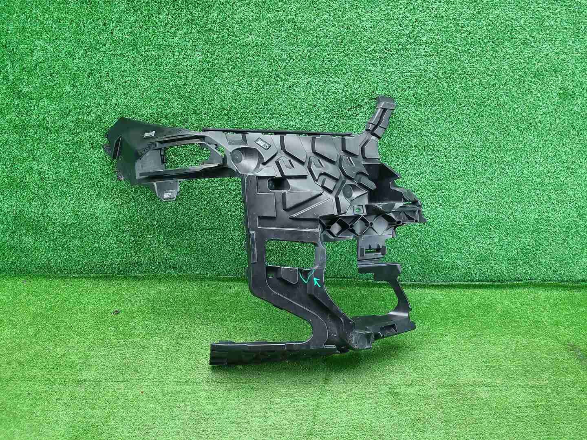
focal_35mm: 26
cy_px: 220
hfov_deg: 67.3
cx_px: 294
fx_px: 441
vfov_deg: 53.1
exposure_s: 1/50
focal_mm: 5.4
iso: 345
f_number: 1.8
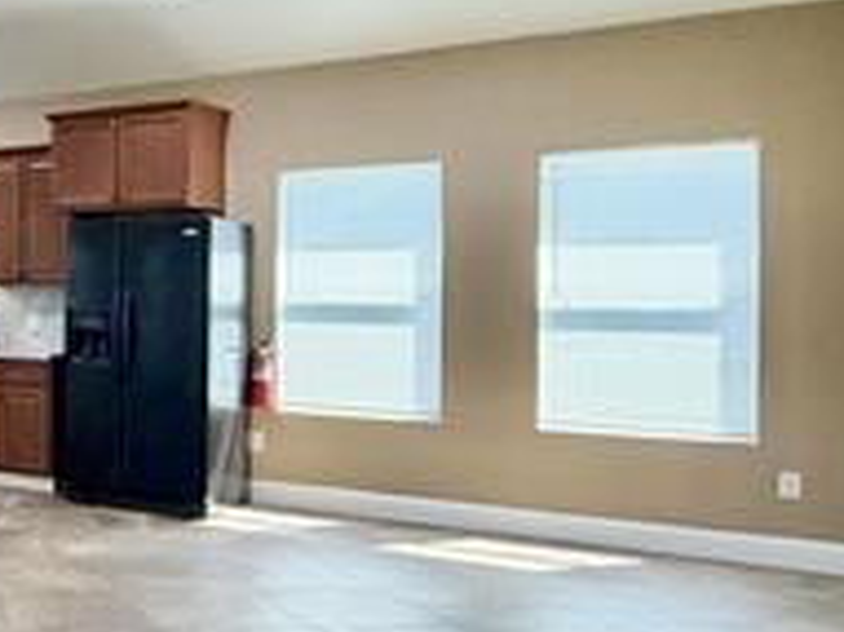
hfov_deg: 32.3
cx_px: -208
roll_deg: +0.1
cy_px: 292
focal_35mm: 47
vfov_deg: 30.8
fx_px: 1145
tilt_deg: -0.5
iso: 320
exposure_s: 1/120
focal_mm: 2.22
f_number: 2.2
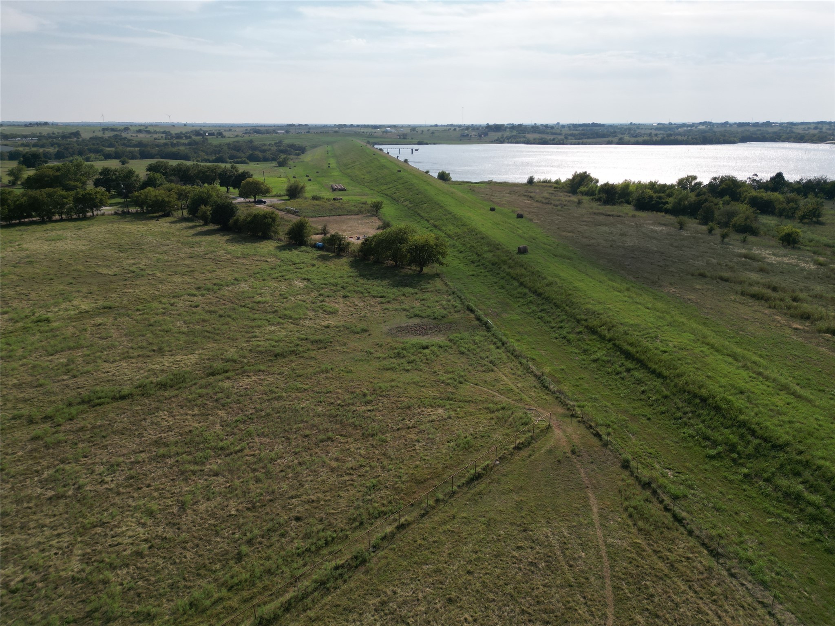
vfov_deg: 56.8
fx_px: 579
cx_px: 418
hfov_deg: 71.6
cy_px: 313
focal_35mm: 24
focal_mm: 6.72
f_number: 1.7
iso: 140
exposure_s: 1/5000
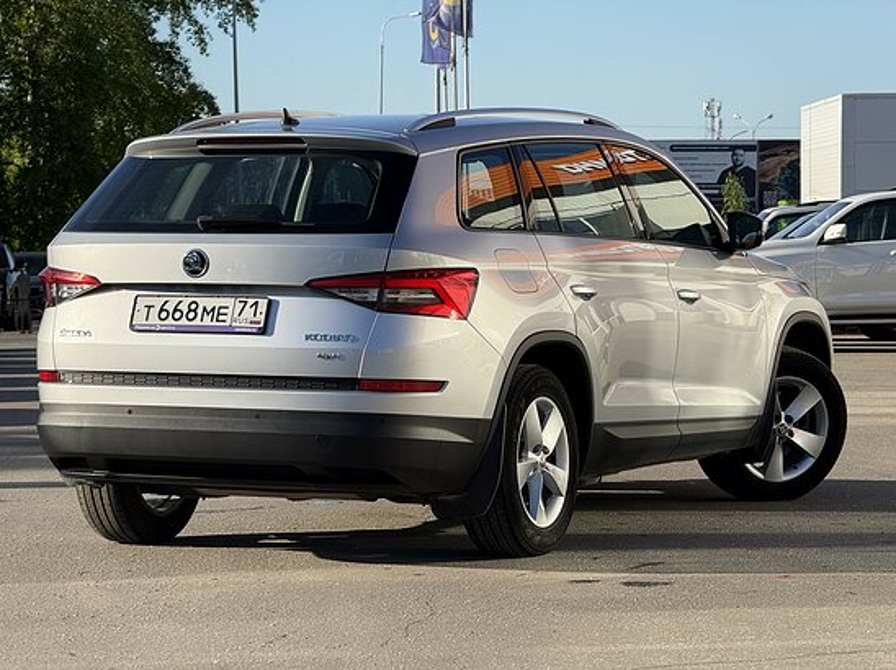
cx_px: 448
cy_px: 335
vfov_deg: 12.3
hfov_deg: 16.4
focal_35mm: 120
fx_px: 3103
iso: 64
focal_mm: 15.66
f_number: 2.8
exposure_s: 1/1342
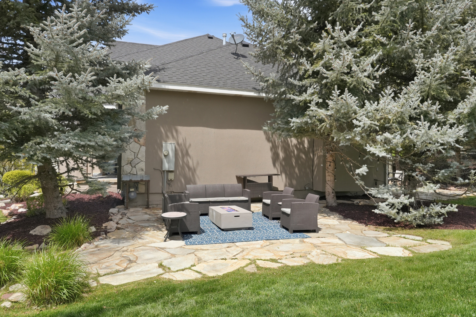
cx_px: 238
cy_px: 158
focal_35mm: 25
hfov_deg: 71.5
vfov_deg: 51.3
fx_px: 331
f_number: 9
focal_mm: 25
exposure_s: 1/1250
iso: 800
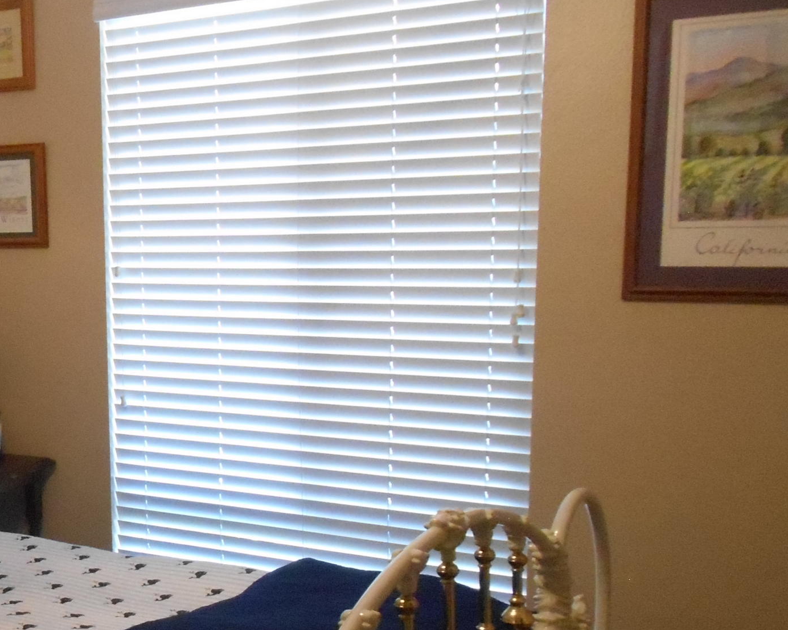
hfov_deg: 30.8
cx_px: -59
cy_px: 443
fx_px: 1283
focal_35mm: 55
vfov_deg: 27.4
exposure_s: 1/40
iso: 800
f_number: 3.4
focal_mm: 4.7
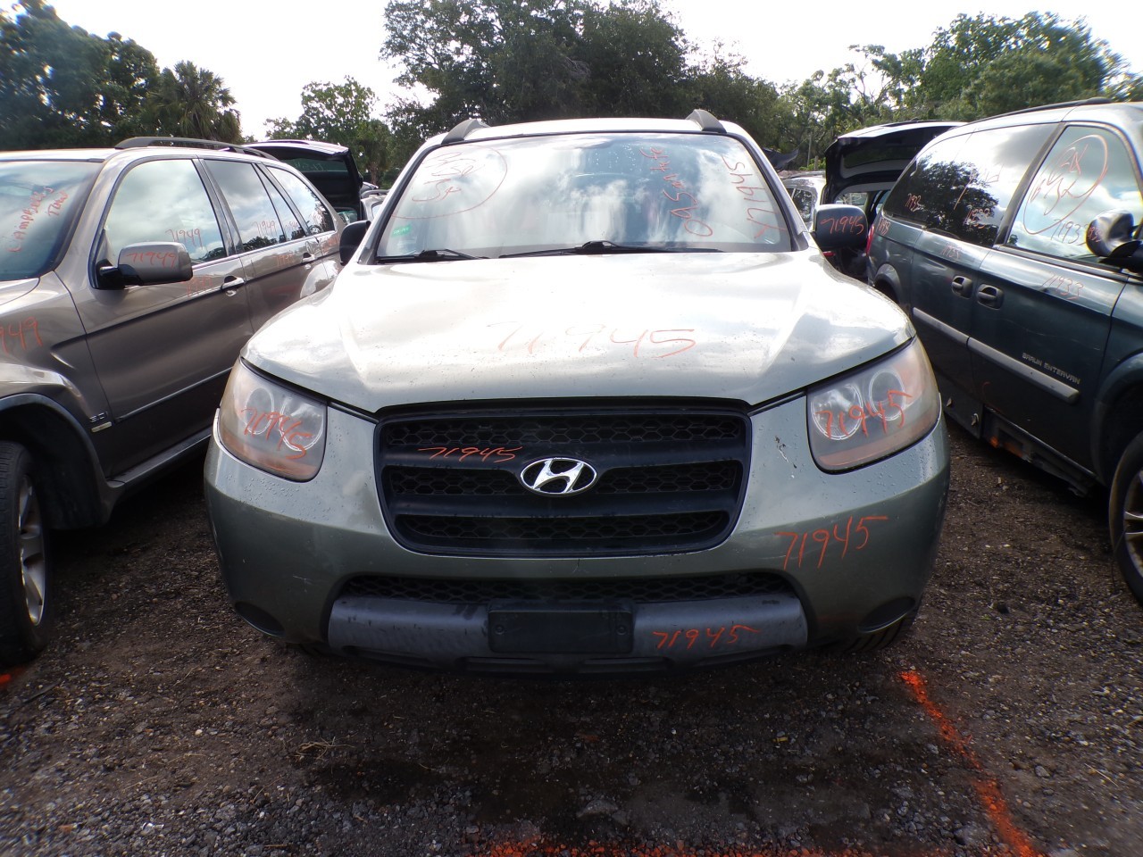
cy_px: 428
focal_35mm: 24
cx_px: 572
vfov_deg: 56.8
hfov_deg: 71.6
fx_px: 792
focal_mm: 4.3
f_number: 4.4
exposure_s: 1/250
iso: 100
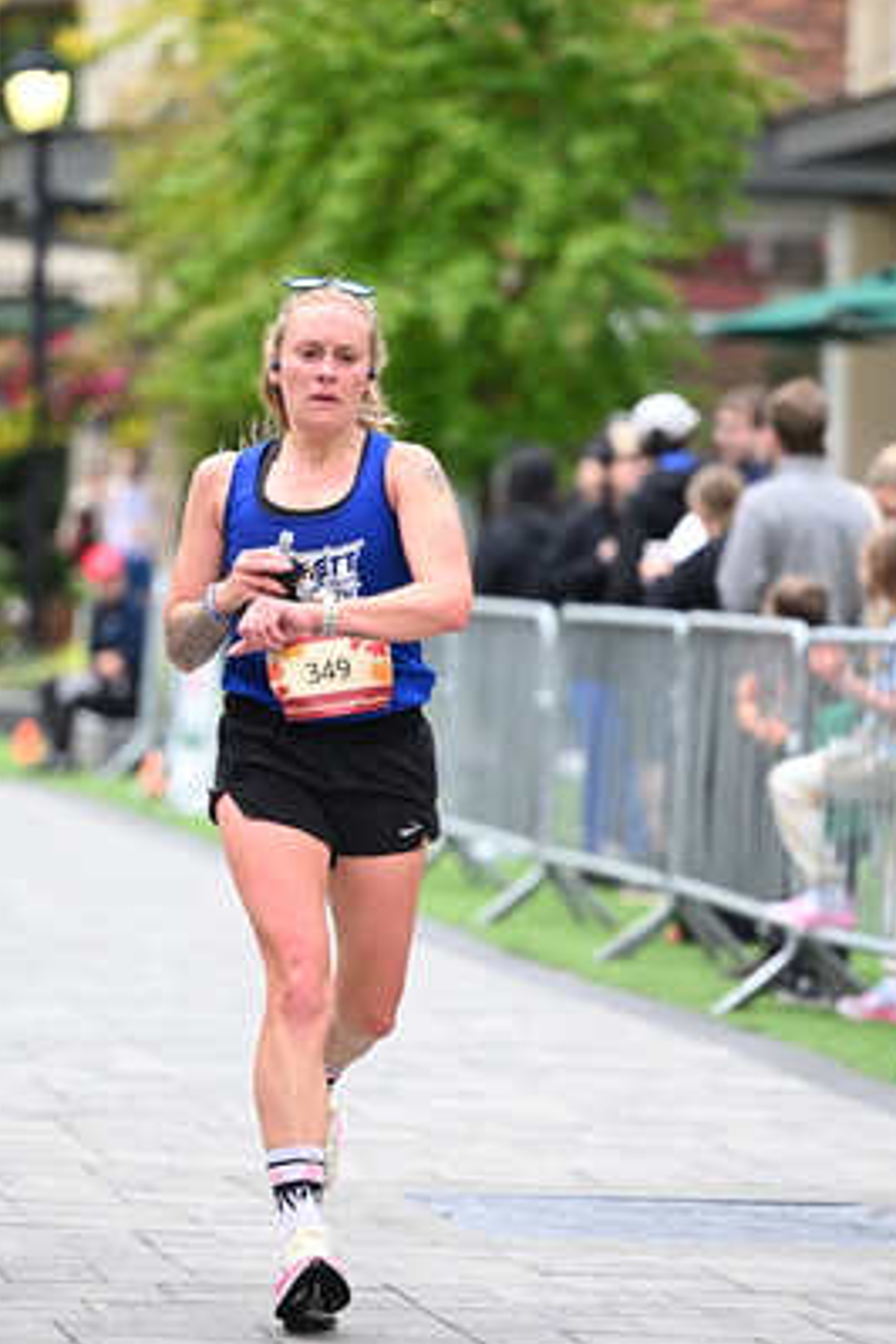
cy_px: 647
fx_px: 7466
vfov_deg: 10.3
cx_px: 429
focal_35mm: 200
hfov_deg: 6.9
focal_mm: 145
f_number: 2.8
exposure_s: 1/1600
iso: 1250
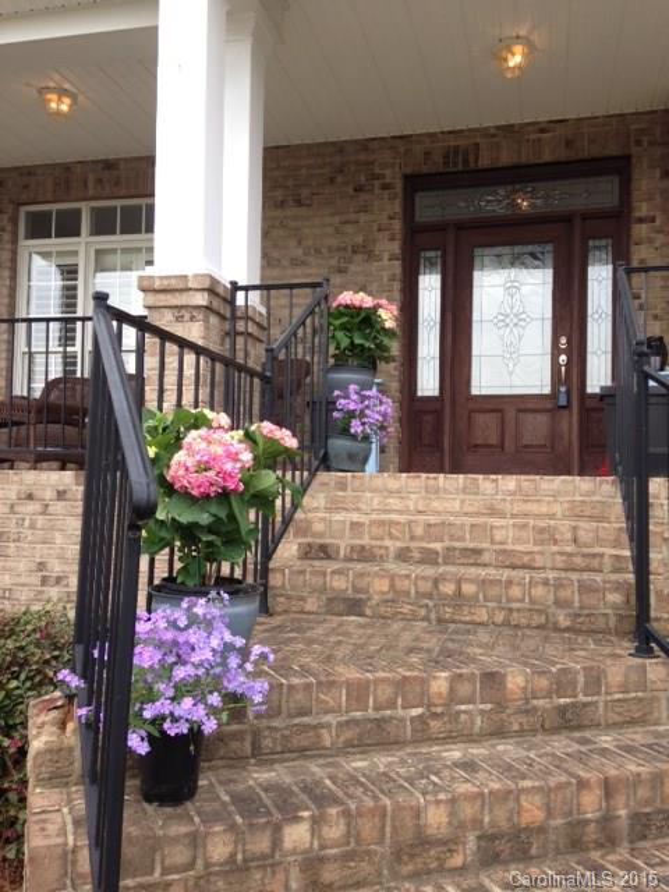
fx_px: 850
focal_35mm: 33
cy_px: 446
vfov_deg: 55.4
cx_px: 334
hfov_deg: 42.9
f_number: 2.4
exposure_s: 1/246
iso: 50
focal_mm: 4.12
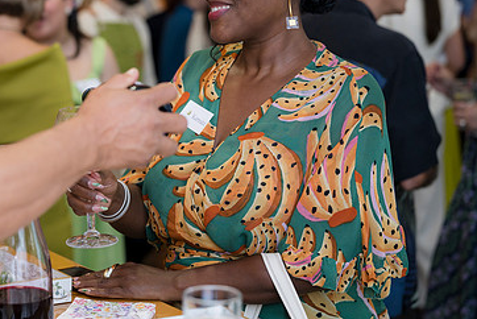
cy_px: 80
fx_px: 1167
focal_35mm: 88
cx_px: 115
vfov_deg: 15.5
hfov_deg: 22.9
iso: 250
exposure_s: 1/160
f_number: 2.2
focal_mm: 55
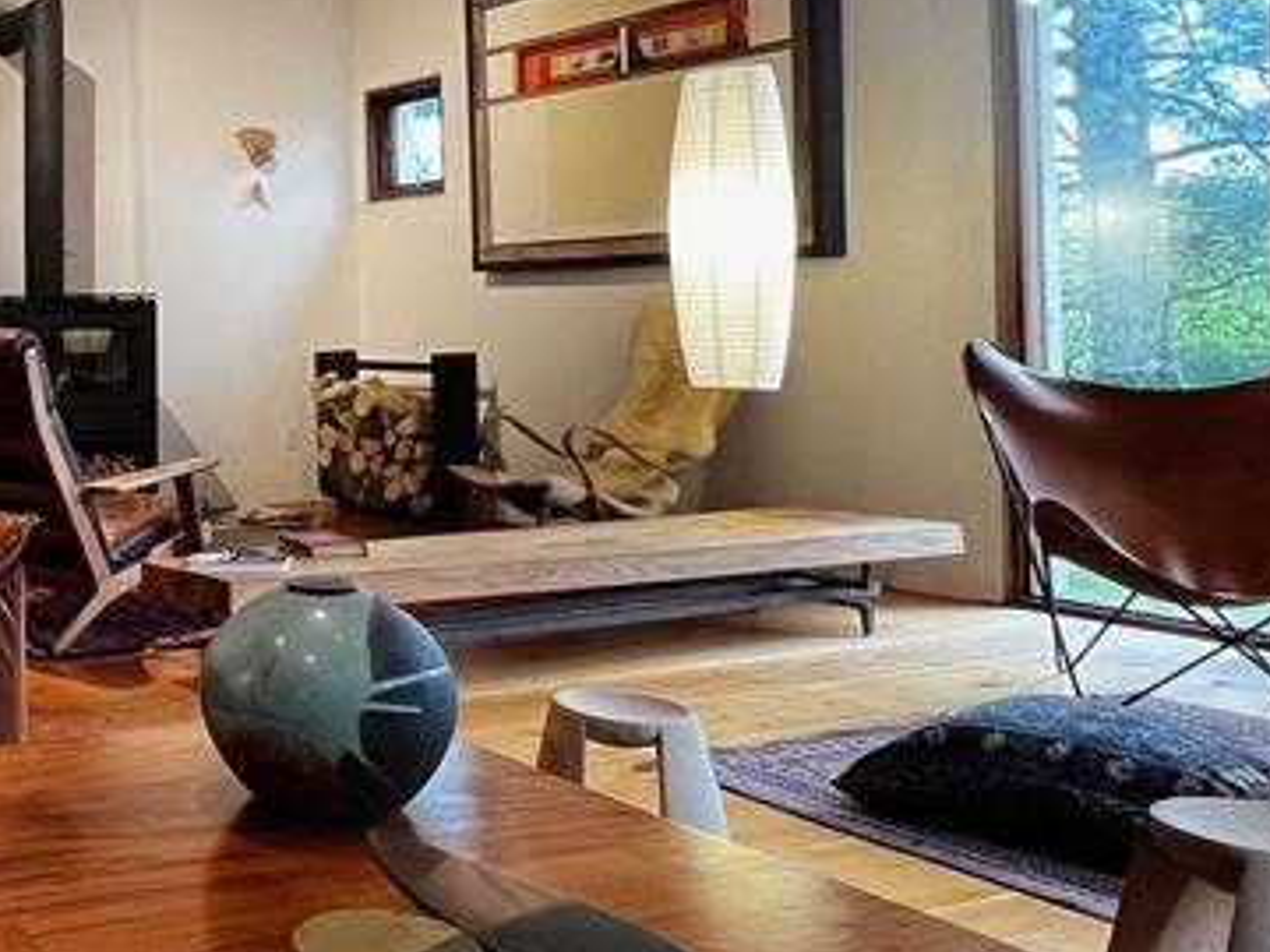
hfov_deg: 40.6
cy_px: 310
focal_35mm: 37
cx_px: -120
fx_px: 1357
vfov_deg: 38.2
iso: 200
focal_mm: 1.57
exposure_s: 1/60
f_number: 1.8
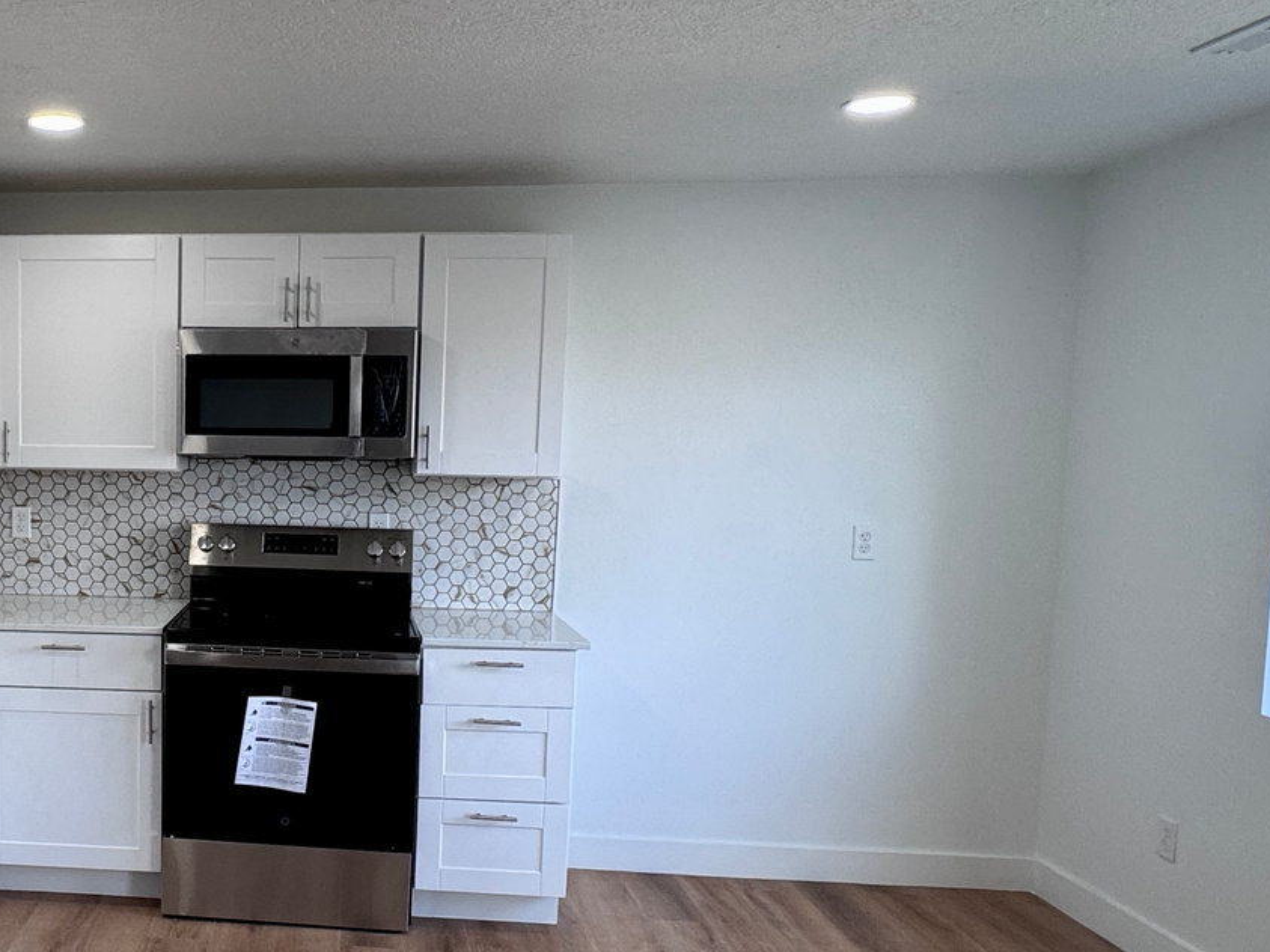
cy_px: 566
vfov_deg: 41.6
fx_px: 1247
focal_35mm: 34
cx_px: 193
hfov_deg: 49.6
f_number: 2.2
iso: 100
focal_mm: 2.22
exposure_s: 1/120
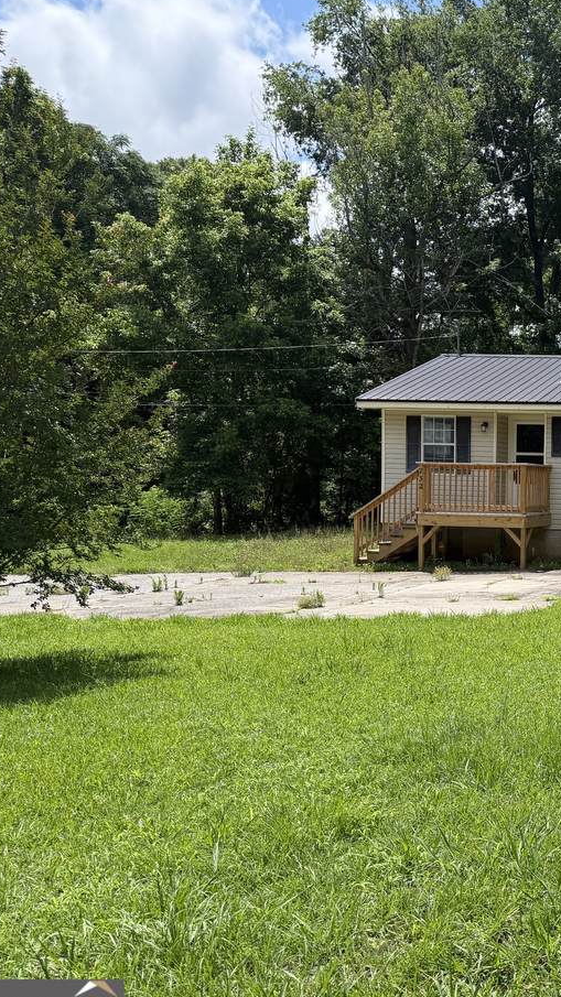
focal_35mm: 37
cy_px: 503
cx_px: 671
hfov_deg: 28.0
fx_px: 979
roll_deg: -1.0
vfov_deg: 54.0
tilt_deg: -3.7
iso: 100
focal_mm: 6.76
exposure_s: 1/4167
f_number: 1.78
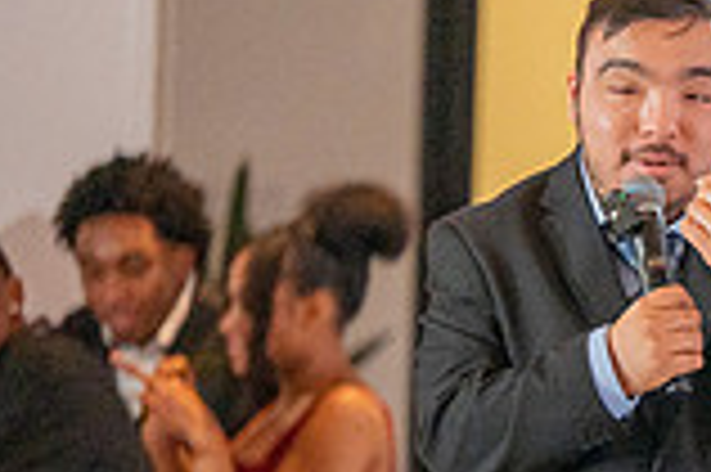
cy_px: 447
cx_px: 1116
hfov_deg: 3.6
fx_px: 11226
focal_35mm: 569
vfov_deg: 2.4
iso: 1600
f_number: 2.8
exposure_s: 1/320
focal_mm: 155
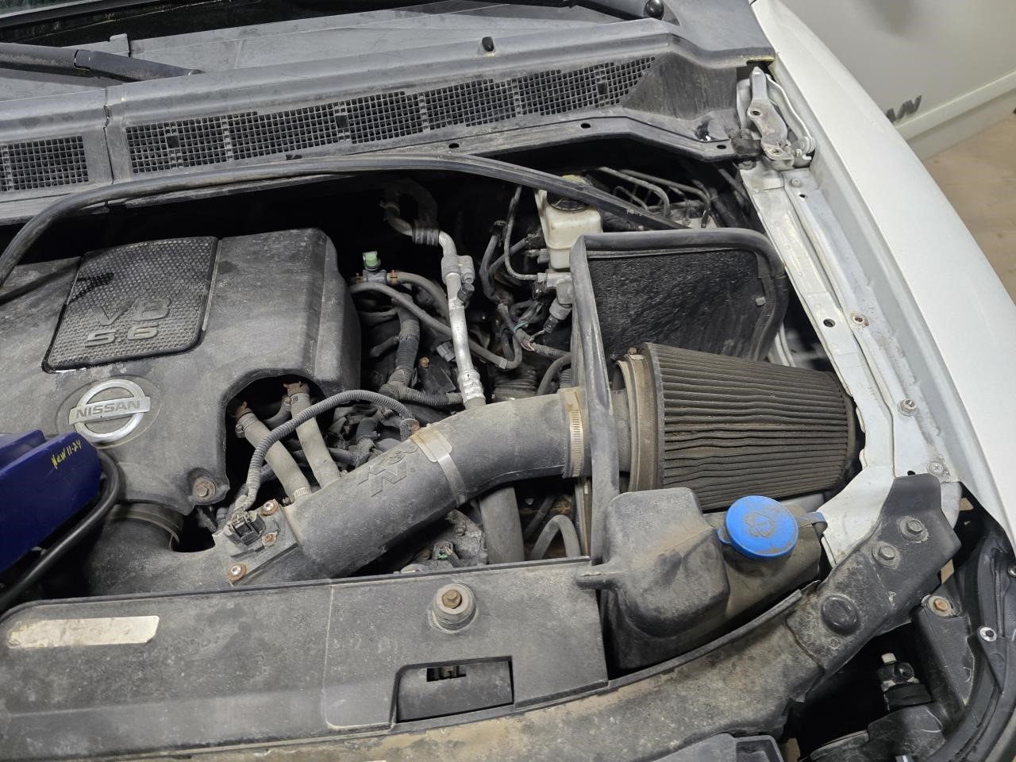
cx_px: 508
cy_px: 381
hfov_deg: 73.9
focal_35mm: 23
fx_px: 675
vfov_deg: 58.9
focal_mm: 6.3
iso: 500
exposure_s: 1/120
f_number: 1.7
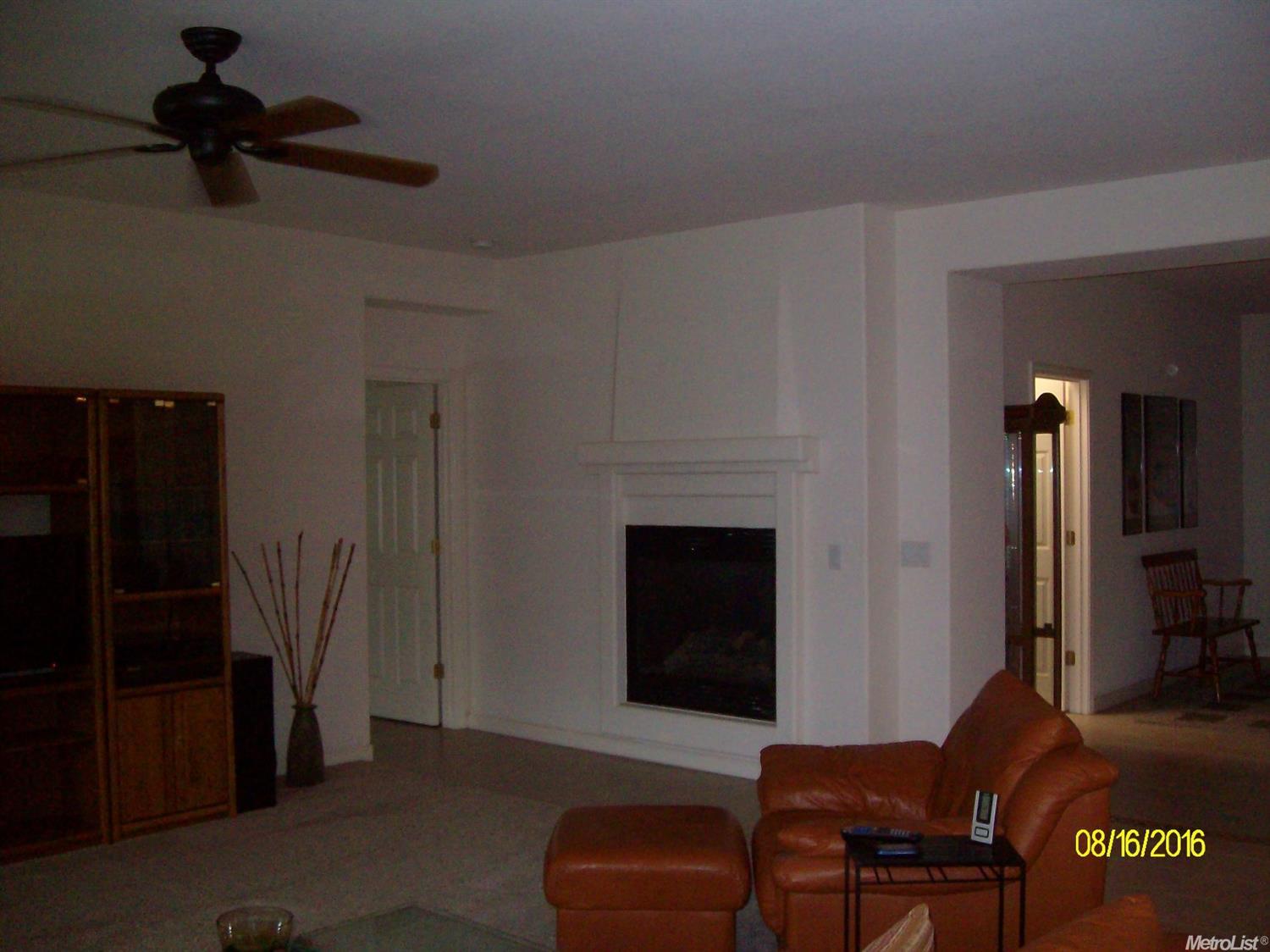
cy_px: 476
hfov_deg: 52.6
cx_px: 635
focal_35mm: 35
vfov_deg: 40.7
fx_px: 1284
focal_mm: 5.8
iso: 320
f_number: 2.8
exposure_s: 1/40
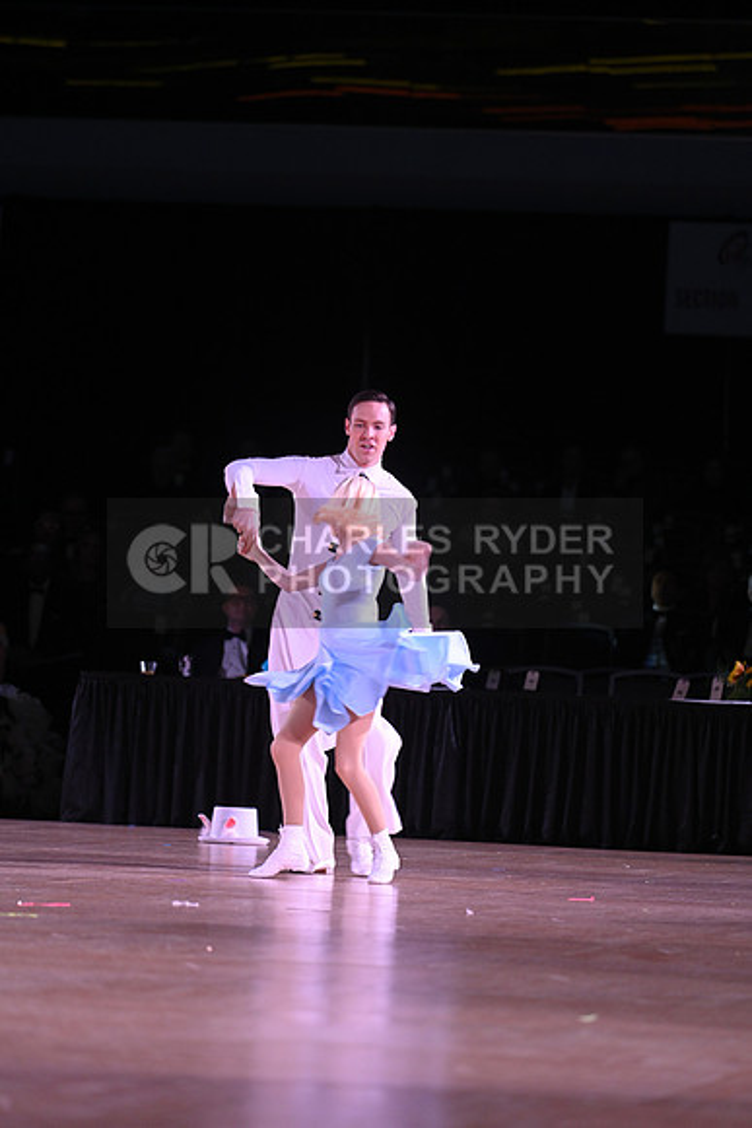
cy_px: 564
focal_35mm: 200
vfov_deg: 10.3
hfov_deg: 6.9
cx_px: 376
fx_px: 6262
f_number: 4
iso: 1600
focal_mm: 200
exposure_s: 1/200
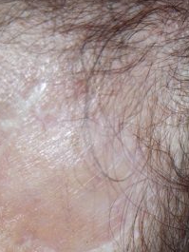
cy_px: 177
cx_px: 94
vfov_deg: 7.1
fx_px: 2029
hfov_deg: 5.3
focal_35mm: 279
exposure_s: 1/160
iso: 50
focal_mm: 42.5
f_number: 3.5
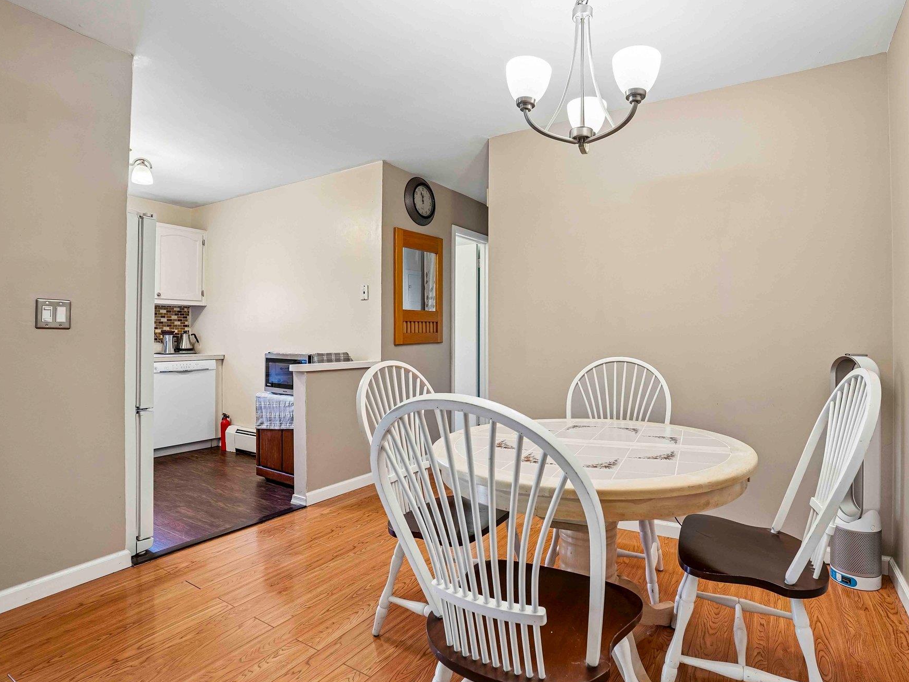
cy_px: 334
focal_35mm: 18
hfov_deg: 87.4
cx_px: 504
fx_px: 473
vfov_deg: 71.6
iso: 400
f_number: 8
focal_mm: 16
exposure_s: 1/25
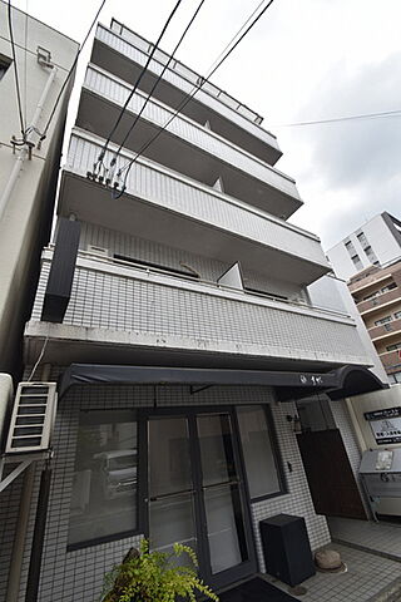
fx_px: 251
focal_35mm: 15
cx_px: 200
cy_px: 301
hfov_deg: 77.3
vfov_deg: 100.4
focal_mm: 10
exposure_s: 1/250
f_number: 6.3
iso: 200
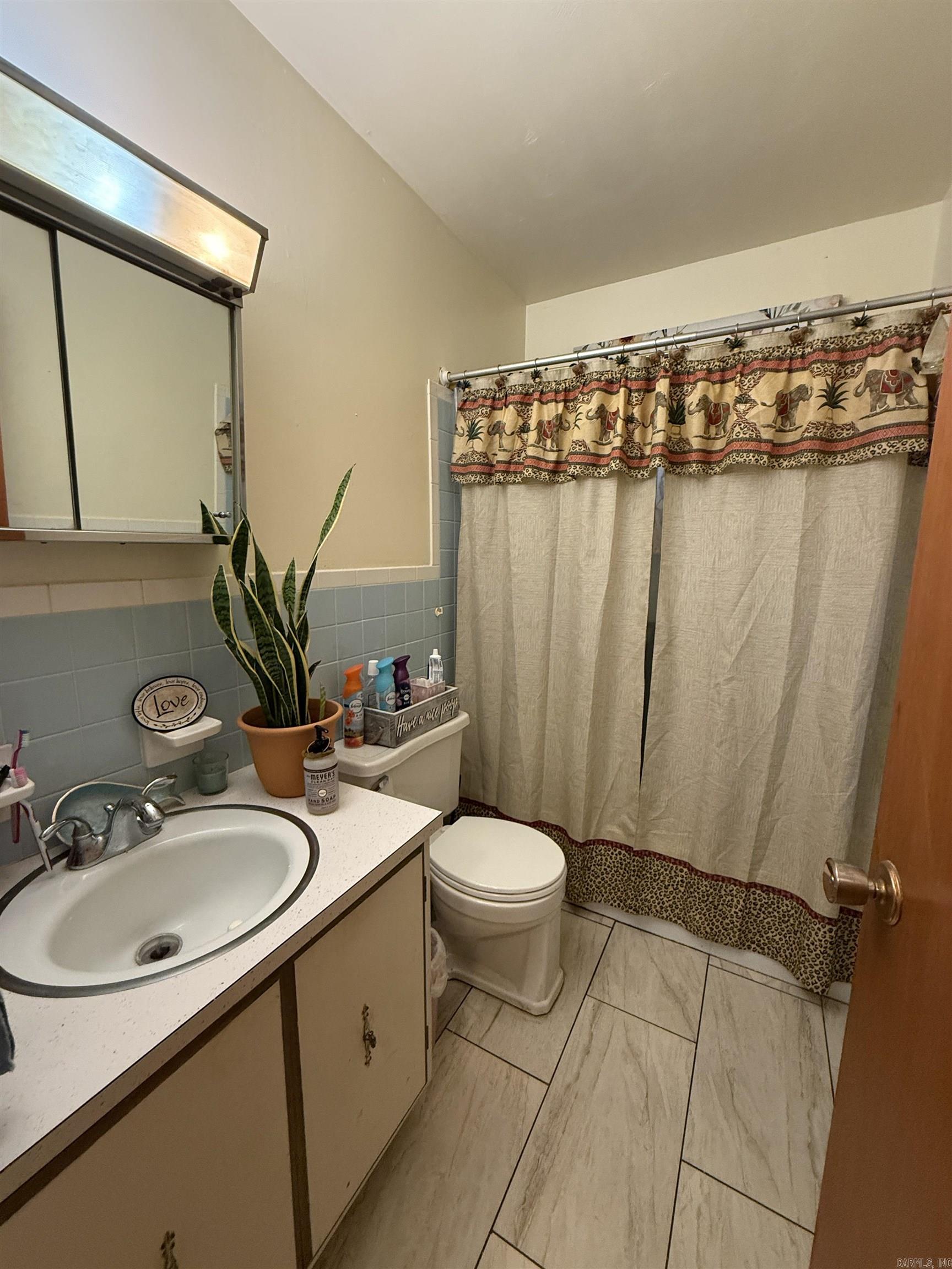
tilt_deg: -8.6
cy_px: 634
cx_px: 476
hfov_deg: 85.7
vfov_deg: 102.1
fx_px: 513
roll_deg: -0.5
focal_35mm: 14
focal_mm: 2.22
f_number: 2.2
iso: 400
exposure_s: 1/60
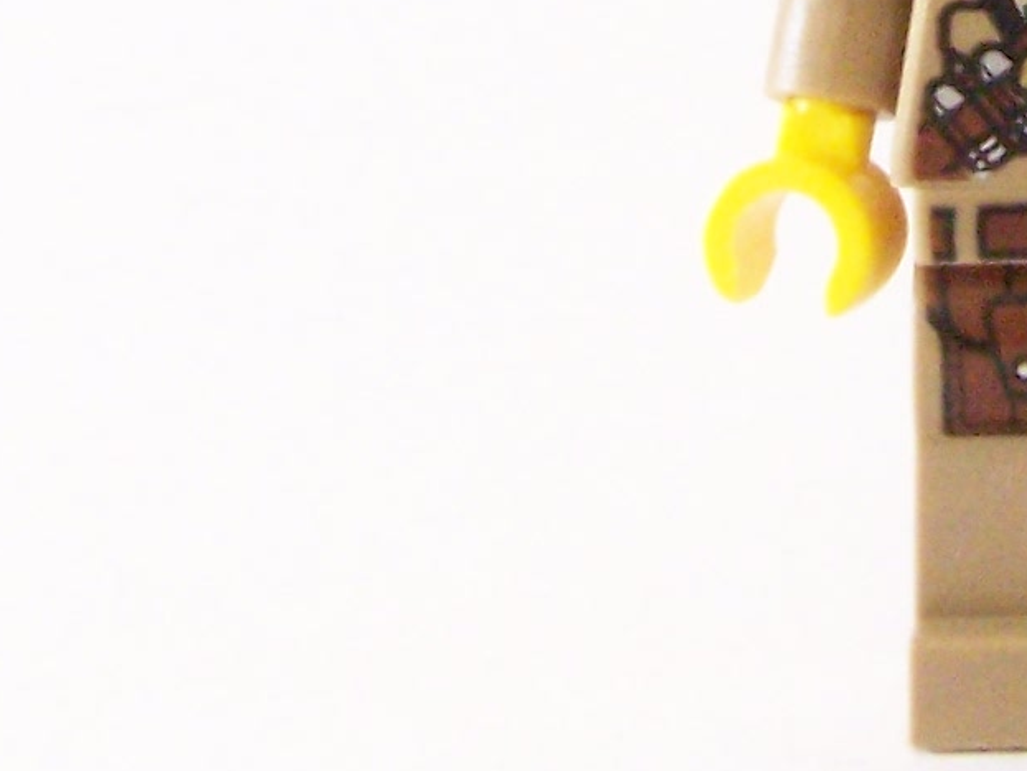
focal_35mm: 157
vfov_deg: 9.2
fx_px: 4661
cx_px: 1203
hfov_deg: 12.3
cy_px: -341
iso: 400
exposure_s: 1/10
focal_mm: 6.3
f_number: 8
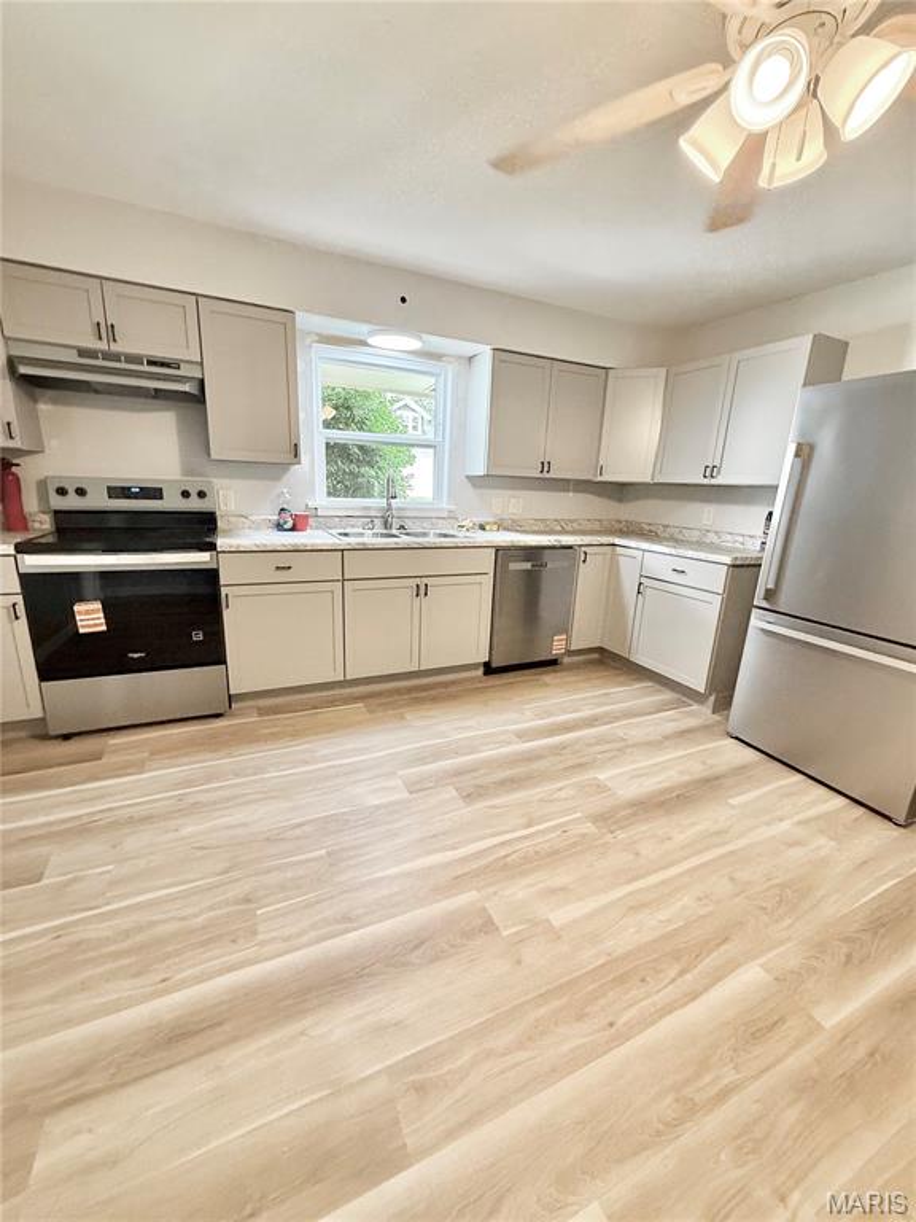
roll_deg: -2.8
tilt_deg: -13.1
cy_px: 611
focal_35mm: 14
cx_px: 458
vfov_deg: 102.1
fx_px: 494
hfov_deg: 85.7
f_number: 2.2
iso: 400
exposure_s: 1/120
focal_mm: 2.22
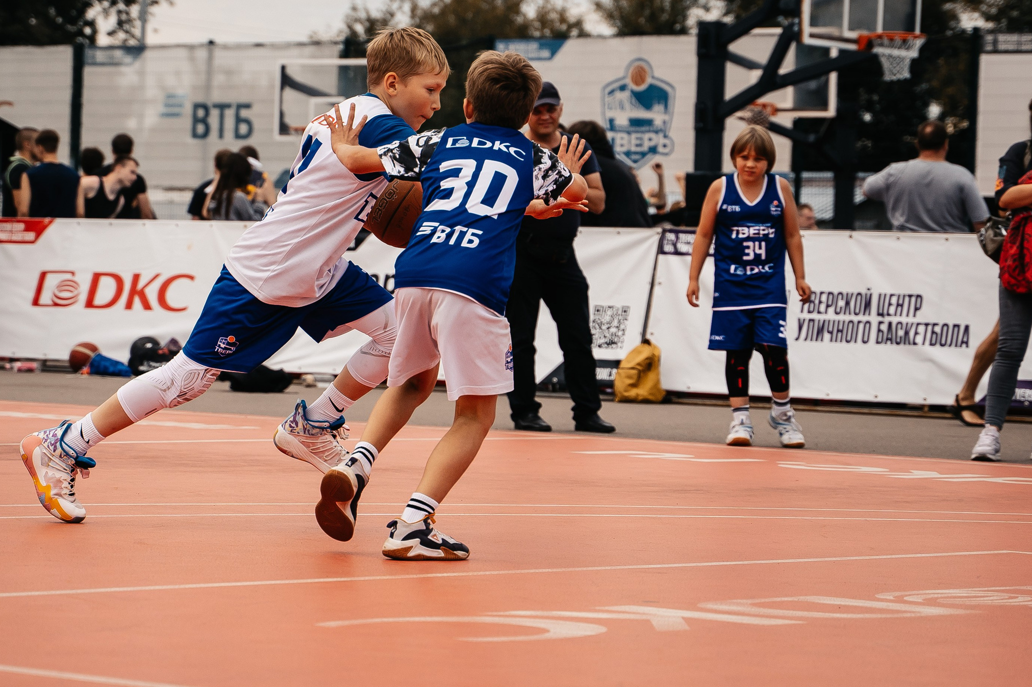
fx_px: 4299
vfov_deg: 9.1
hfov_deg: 13.7
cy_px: 243
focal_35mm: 150
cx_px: 435
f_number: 3.5
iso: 320
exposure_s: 1/2500
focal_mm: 75
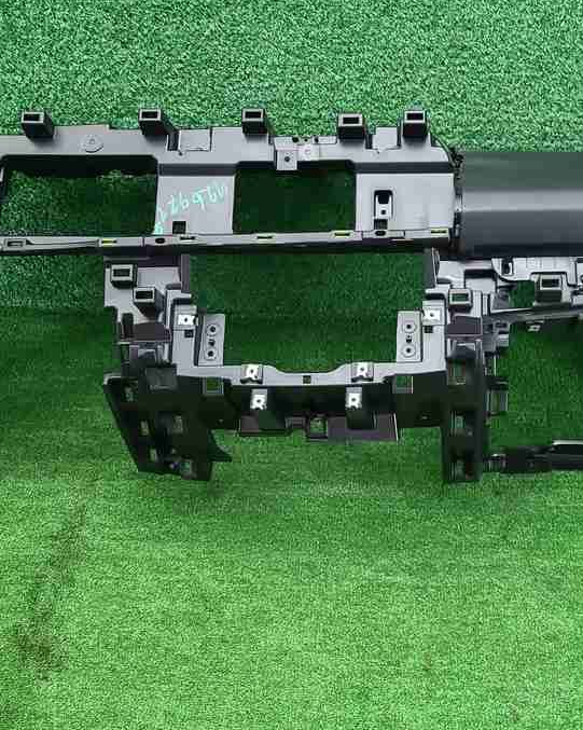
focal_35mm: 54
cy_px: 355
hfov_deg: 27.9
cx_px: 379
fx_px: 1165
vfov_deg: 34.8
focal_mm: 5.4
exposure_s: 1/50
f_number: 1.8
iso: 286
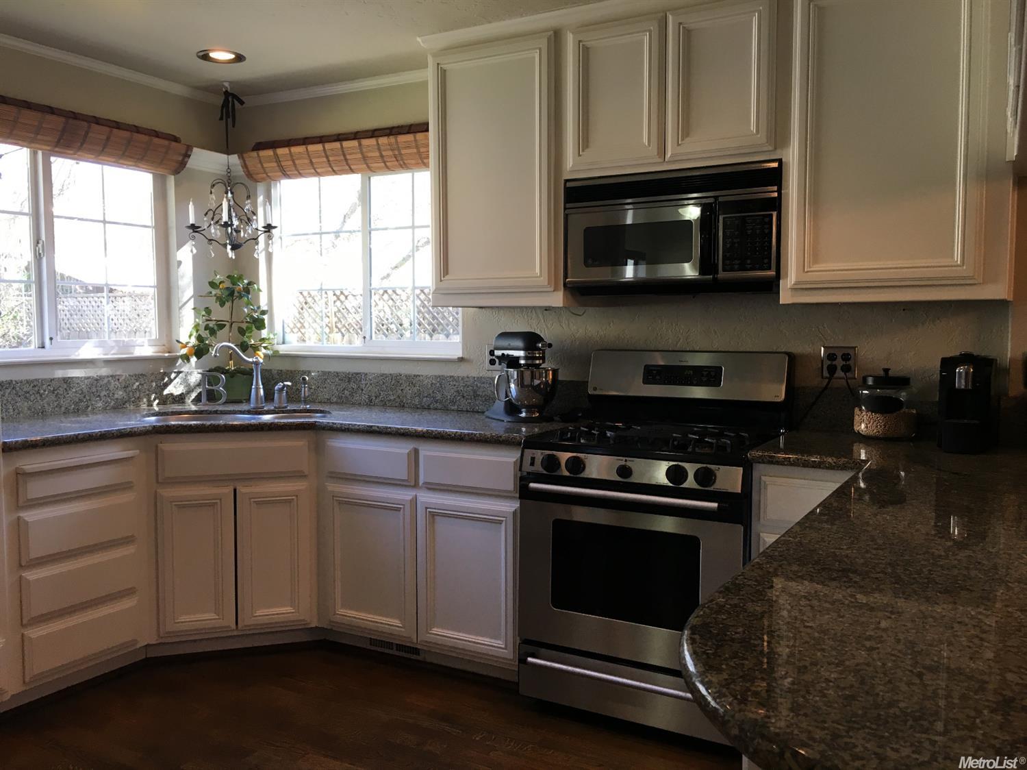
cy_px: 385
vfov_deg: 48.2
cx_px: 514
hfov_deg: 61.7
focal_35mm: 29
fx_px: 860
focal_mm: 4.15
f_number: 2.2
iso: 25
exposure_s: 1/30
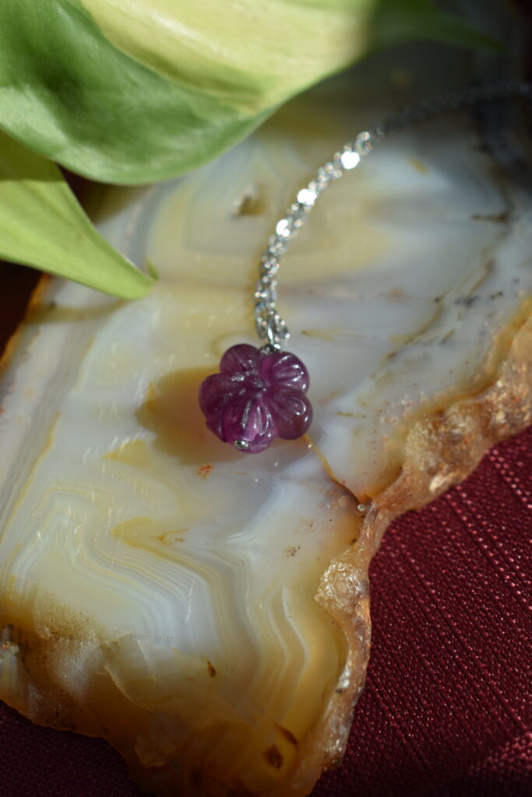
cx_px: 266
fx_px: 1130
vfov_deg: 38.9
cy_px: 398
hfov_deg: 26.5
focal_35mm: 51
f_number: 8
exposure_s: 1/250
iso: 100
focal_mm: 34
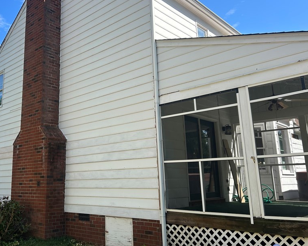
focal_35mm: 34
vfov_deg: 43.3
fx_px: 310
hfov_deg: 52.2
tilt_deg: +13.0
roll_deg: +1.2
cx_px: 111
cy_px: 110
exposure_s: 1/1934
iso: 50
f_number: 1.5
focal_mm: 5.7
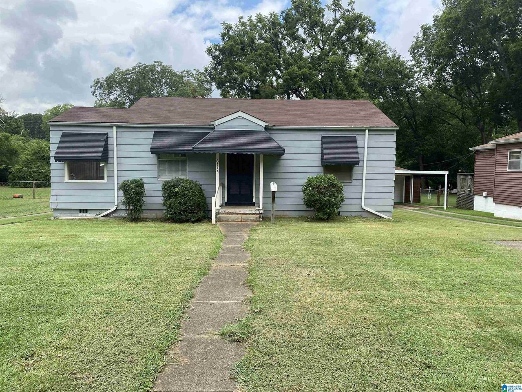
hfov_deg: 67.3
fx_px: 392
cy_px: 196
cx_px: 261
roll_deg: -1.5
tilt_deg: -3.7
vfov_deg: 53.1
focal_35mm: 26
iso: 32
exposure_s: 1/1346
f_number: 1.8
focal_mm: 4.25
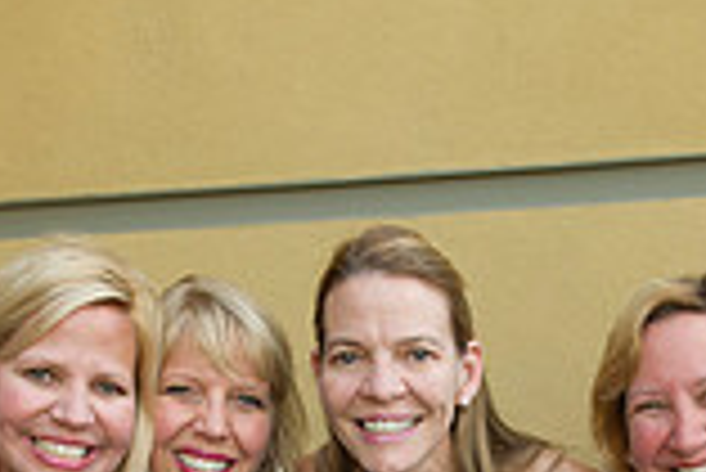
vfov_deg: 11.1
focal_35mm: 118
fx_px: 2316
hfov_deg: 17.3
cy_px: 742
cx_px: 355
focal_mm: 32
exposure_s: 1/250
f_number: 5.6
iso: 640
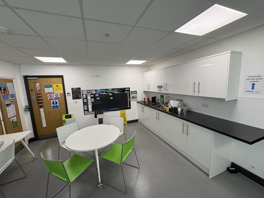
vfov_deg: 85.7
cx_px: 132
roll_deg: +3.9
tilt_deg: -5.8
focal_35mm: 14
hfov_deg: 102.1
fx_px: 107
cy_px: 99
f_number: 2.2
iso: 100
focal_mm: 2.22
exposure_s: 1/100
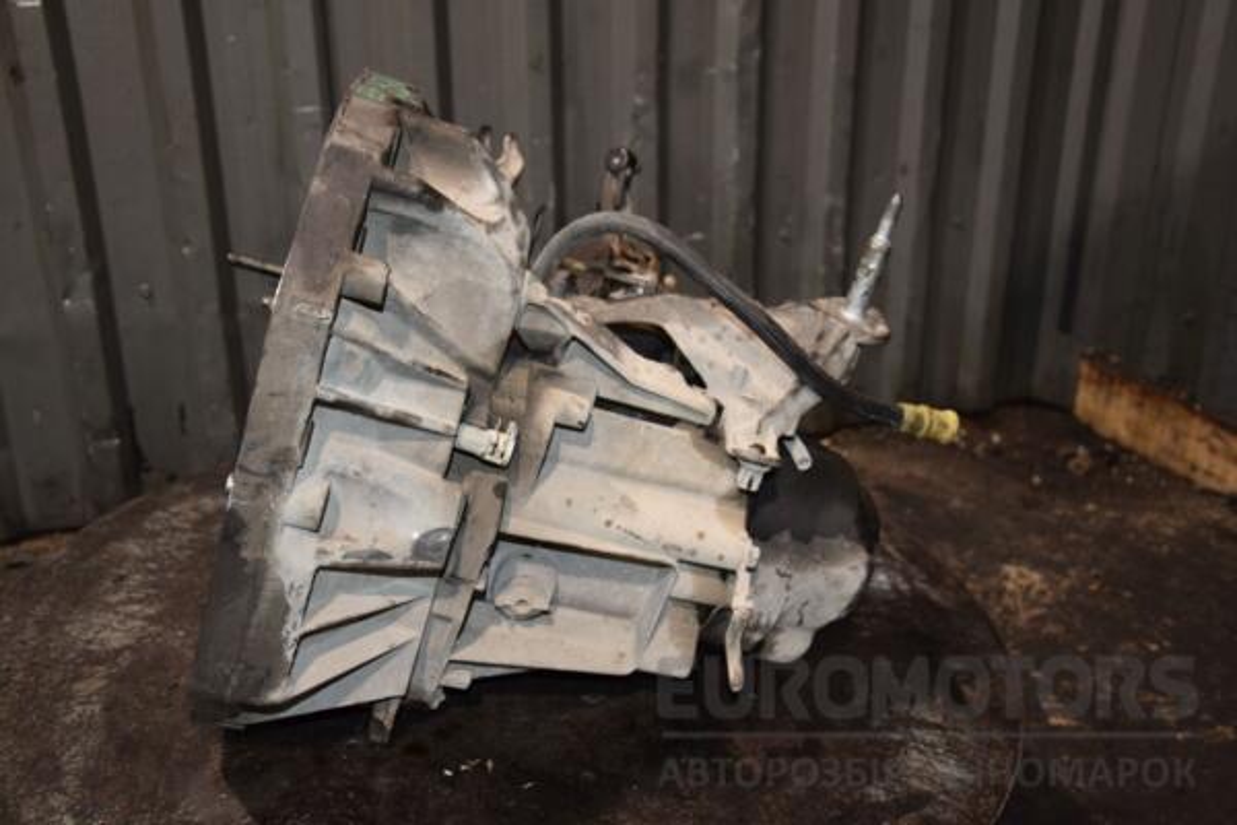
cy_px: 412
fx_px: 1288
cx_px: 618
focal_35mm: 38
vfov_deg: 35.5
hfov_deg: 51.3
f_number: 5
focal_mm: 25
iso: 800
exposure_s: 1/60
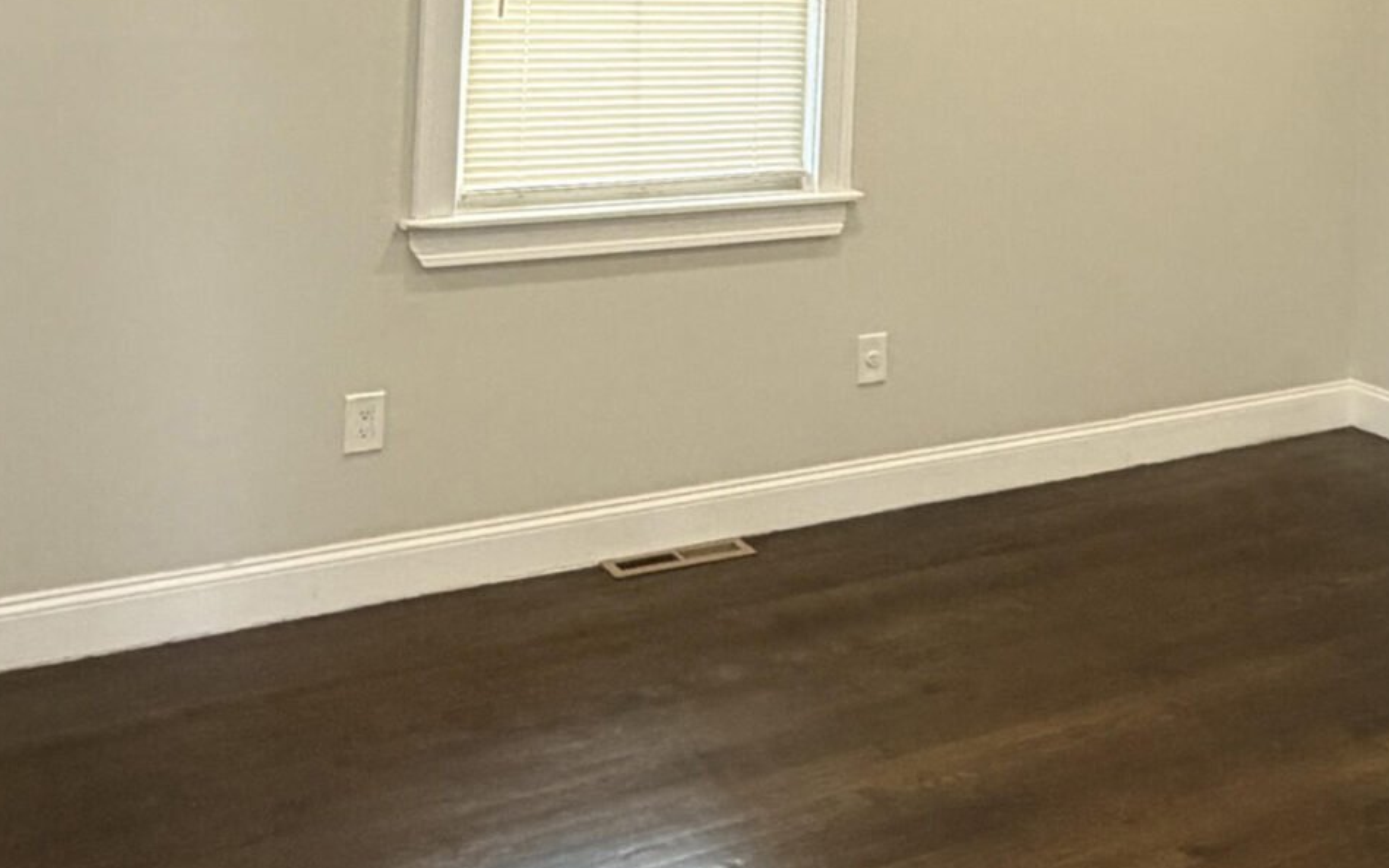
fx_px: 1514
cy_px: 411
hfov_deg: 47.3
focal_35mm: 40
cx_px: 1059
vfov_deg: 32.0
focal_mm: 2.22
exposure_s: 1/60
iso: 320
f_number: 2.2
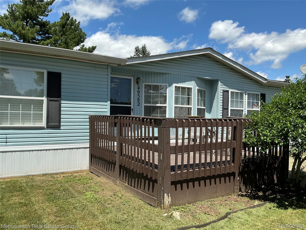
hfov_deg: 63.4
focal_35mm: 28
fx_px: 248
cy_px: 115
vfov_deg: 49.7
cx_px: 153
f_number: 1.8
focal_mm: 3
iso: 25
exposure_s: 1/1786
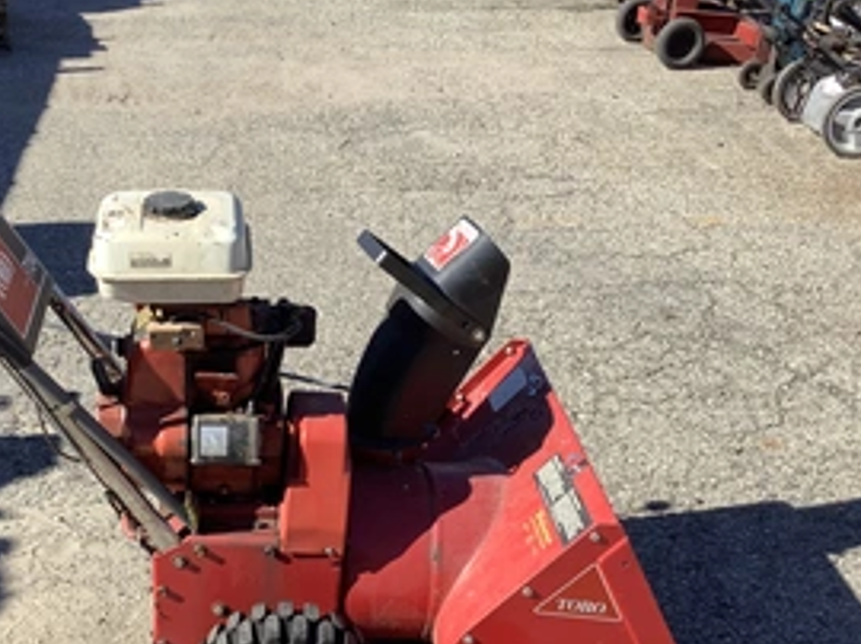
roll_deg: +0.5
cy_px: 440
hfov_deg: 40.8
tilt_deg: -32.6
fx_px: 1143
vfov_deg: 31.2
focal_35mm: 46
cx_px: 300
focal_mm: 3.3
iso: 25
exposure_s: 1/905
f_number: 2.4
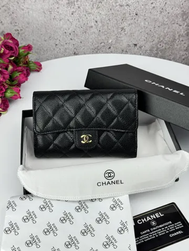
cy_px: 126
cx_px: 94
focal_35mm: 48
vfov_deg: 39.7
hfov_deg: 30.3
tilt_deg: -43.5
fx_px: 349
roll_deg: +0.9
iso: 64
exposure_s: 1/282
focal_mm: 6.76
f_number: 1.78
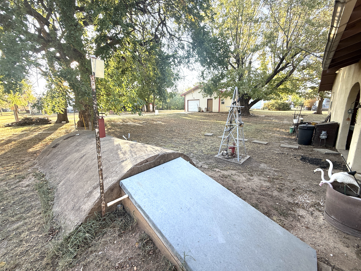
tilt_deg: -11.5
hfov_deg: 102.1
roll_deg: +0.2
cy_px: 136
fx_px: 146
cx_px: 180
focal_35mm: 14
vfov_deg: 85.7
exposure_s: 1/125
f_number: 2.2
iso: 64
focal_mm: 2.22
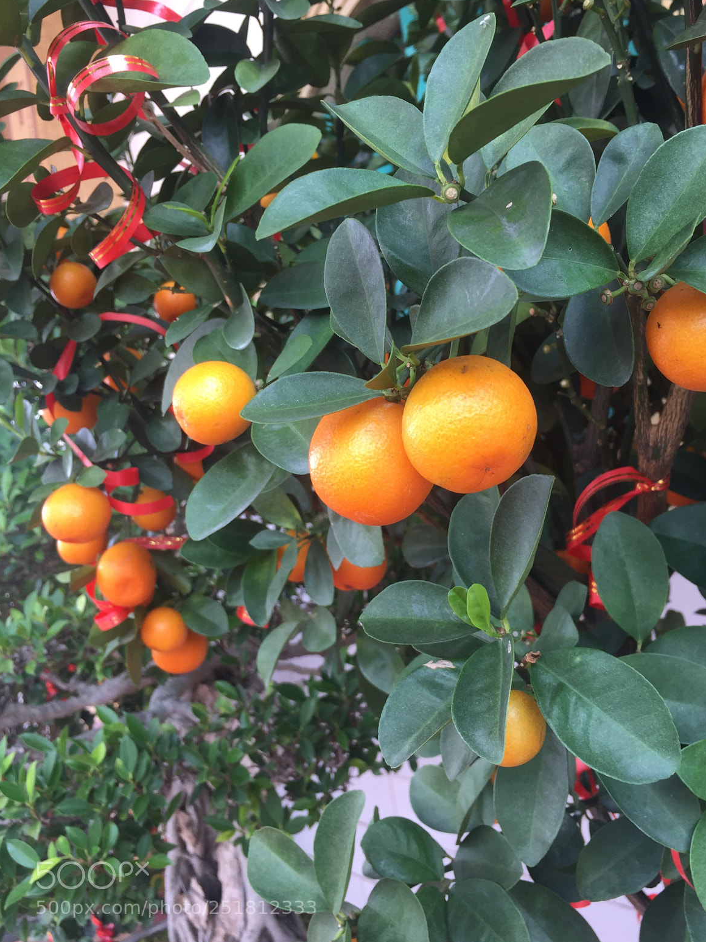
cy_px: 468
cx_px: 363
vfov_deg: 60.0
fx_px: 816
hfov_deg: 46.8
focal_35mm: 30
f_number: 2.2
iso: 32
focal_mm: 4.15
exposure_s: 1/100
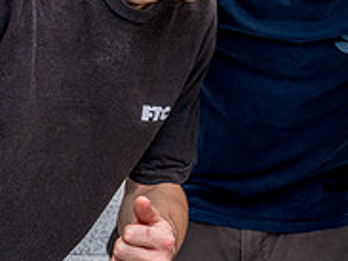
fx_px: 1286
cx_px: 338
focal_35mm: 128
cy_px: -40
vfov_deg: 11.4
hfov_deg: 15.2
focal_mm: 42
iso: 560
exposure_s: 1/125
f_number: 8
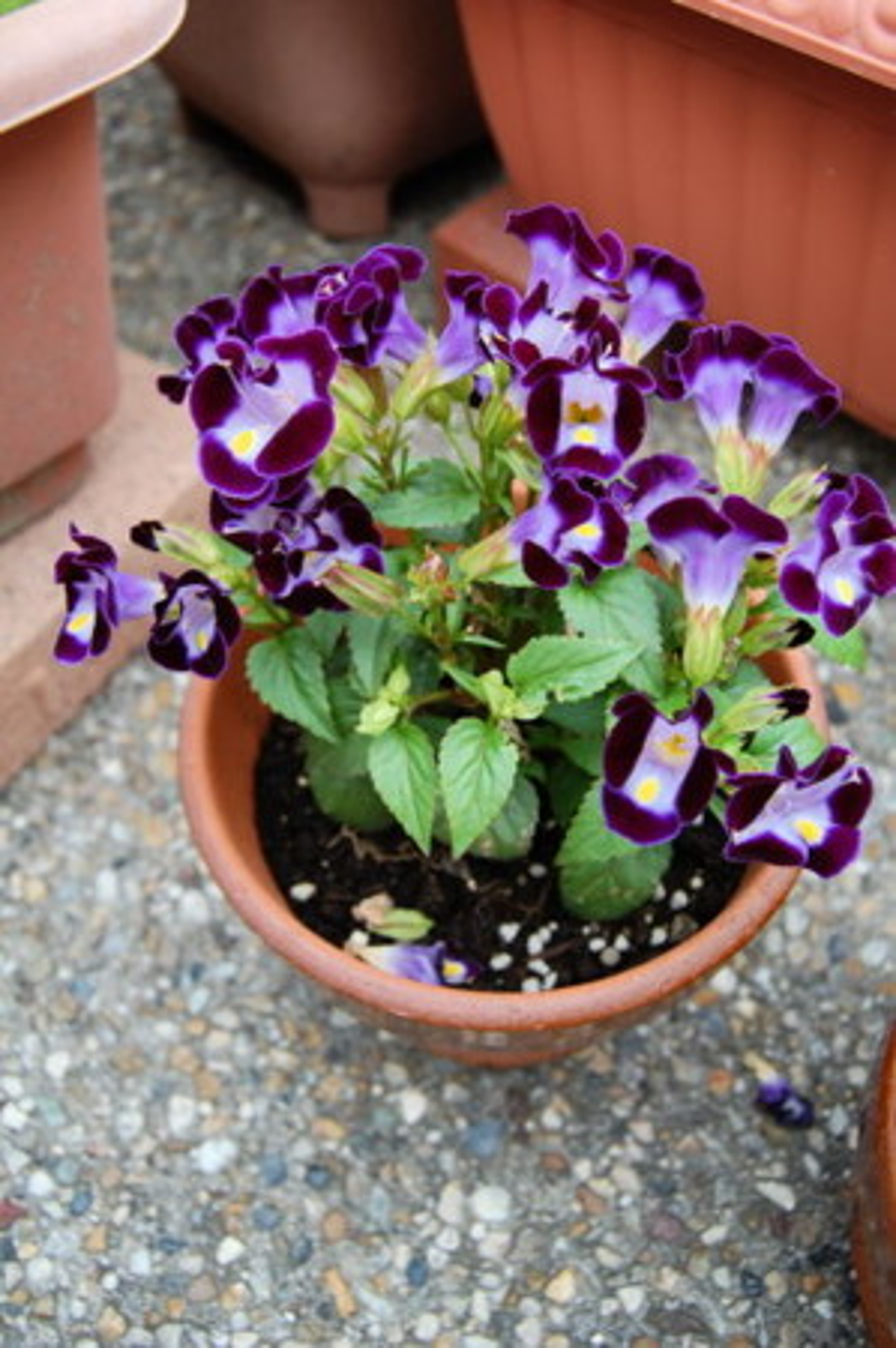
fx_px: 1235
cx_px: 448
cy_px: 674
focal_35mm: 33
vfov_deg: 57.3
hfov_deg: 39.9
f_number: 5.6
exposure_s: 1/125
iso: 320
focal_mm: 22
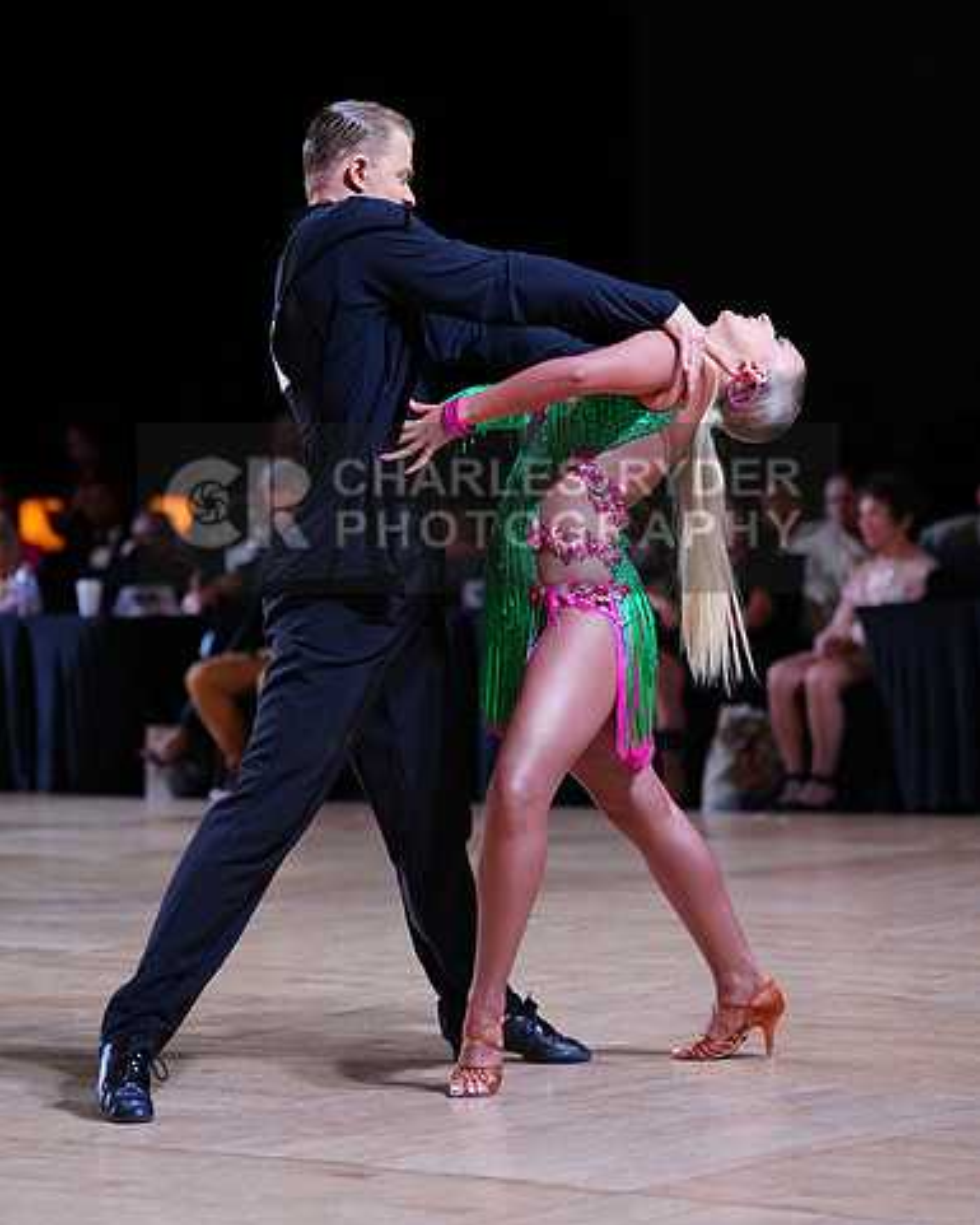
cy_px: 509
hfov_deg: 12.9
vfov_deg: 16.0
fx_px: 4349
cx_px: 490
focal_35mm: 120
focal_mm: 106
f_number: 2.8
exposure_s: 1/500
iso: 800
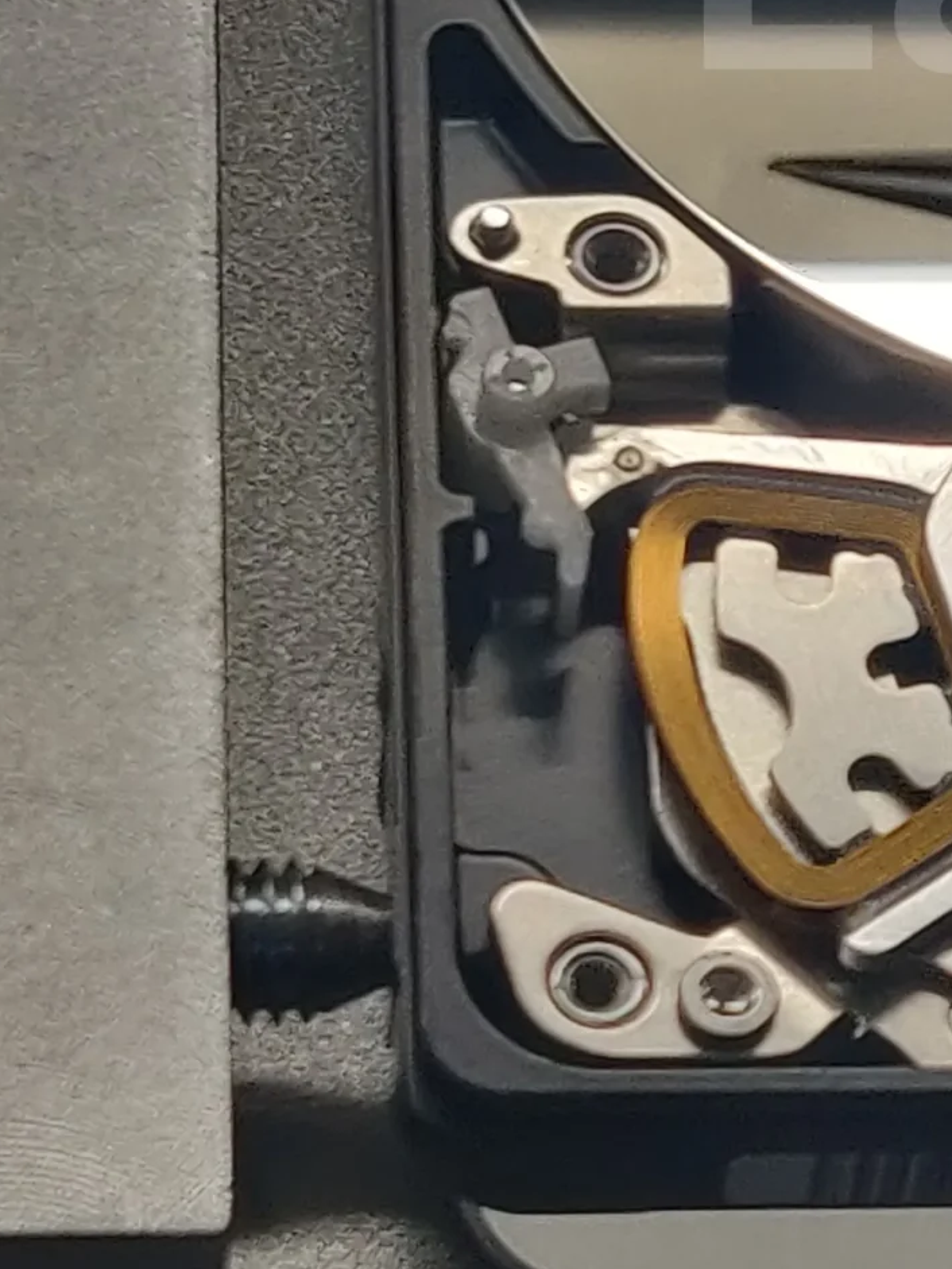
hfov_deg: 19.8
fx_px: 2493
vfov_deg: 28.5
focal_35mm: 68
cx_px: 1261
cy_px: 526
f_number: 1.7
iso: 200
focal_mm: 4.25
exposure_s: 1/50
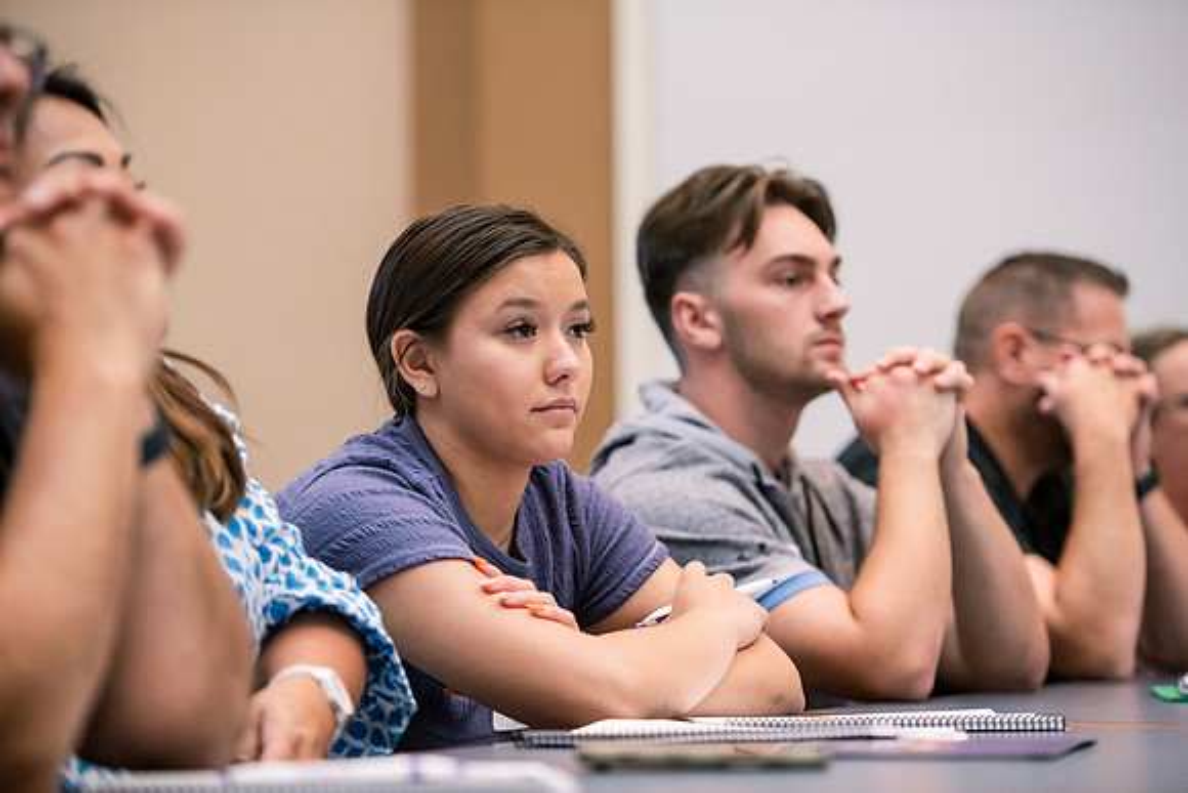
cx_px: 594
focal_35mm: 125
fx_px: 4126
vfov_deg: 11.0
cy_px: 396
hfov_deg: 16.4
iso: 2500
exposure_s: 1/160
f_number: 2.8
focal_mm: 125
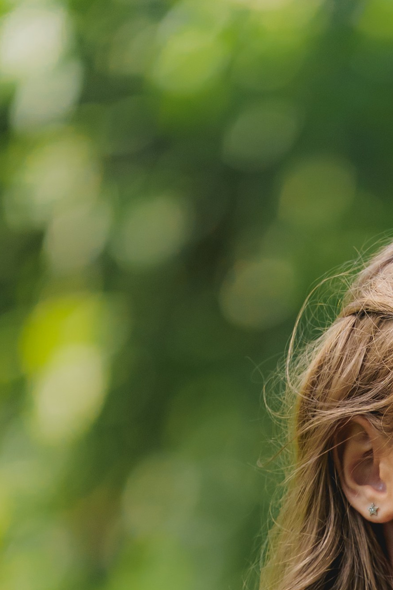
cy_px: 734
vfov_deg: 3.6
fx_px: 9319
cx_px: 564
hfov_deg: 2.4
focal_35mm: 569
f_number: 2.8
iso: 640
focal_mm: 183.9
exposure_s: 1/800
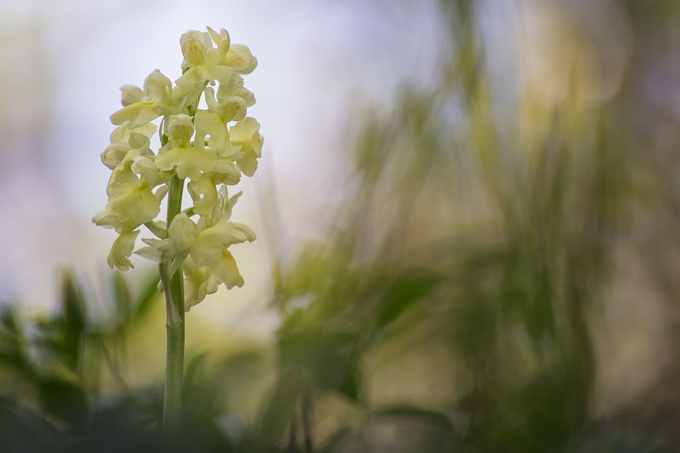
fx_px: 5525
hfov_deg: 7.0
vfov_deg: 4.7
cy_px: 226
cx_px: 340
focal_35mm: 292
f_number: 5.6
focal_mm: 195
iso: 400
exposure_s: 1/500
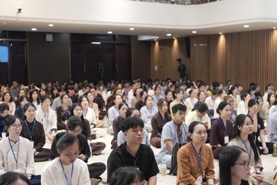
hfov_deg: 35.0
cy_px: 125
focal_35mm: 57
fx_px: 439
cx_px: 164
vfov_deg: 23.7
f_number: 2.8
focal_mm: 35
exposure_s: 1/320
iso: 4000
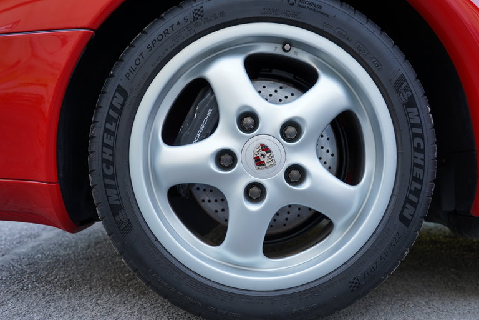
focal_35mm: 30
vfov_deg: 43.6
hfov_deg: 61.9
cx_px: 240
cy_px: 160
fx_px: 399
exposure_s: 1/160
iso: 200
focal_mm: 30
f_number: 4
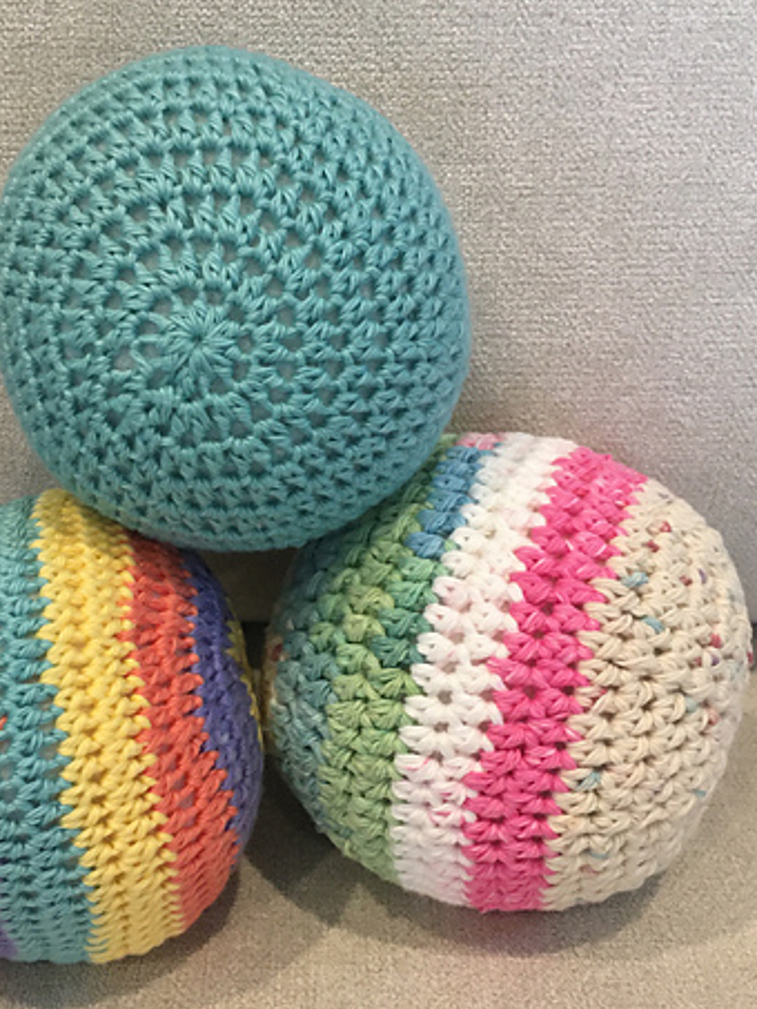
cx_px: 281
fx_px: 1195
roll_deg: +0.5
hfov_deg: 35.0
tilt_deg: -31.7
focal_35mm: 41
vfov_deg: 45.7
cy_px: 568
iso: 100
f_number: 2.2
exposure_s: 1/8
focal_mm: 4.15
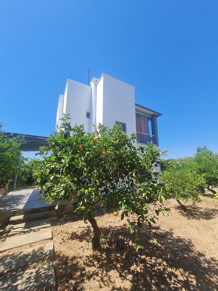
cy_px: 146
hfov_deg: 89.9
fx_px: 109
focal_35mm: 13
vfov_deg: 106.2
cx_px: 109
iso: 50
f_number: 2.2
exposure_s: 1/928
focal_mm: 1.74
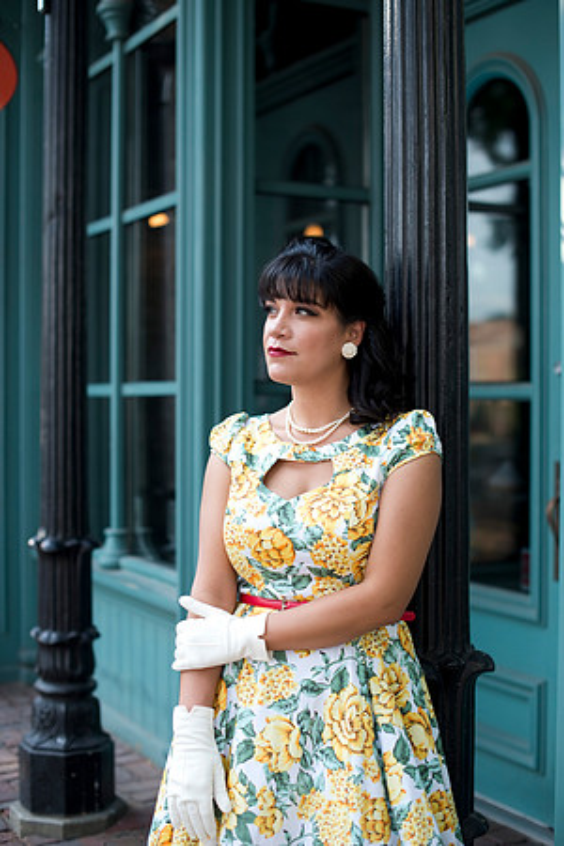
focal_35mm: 50
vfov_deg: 39.6
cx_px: 282
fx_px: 1175
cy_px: 423
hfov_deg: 27.0
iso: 200
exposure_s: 1/400
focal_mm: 50
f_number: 2.5
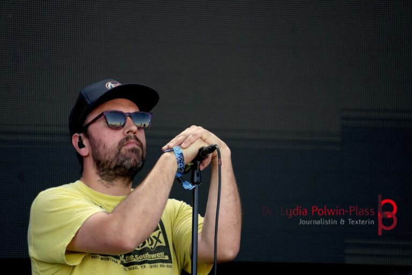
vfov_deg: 4.0
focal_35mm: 340
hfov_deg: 6.1
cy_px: 138
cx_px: 206
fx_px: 3897
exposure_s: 1/400
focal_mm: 227
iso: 1000
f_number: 6.3
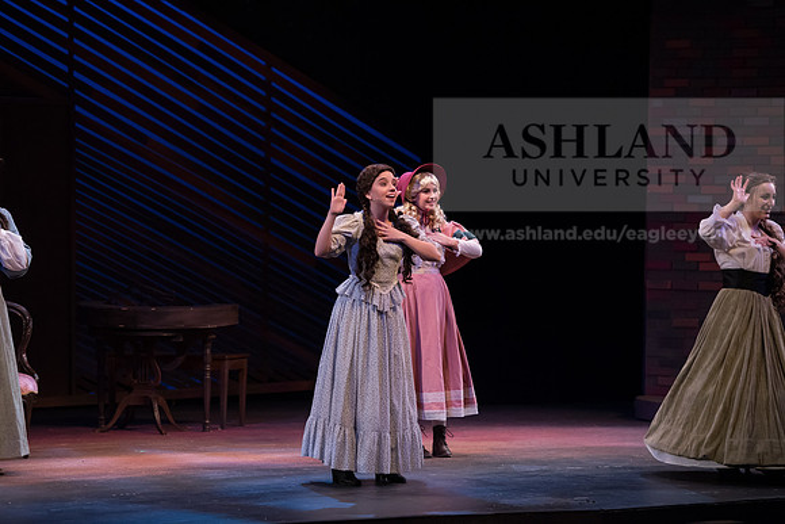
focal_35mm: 140
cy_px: 262
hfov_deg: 14.7
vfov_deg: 9.8
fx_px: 3053
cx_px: 392
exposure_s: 1/400
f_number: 3.5
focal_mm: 140
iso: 3200
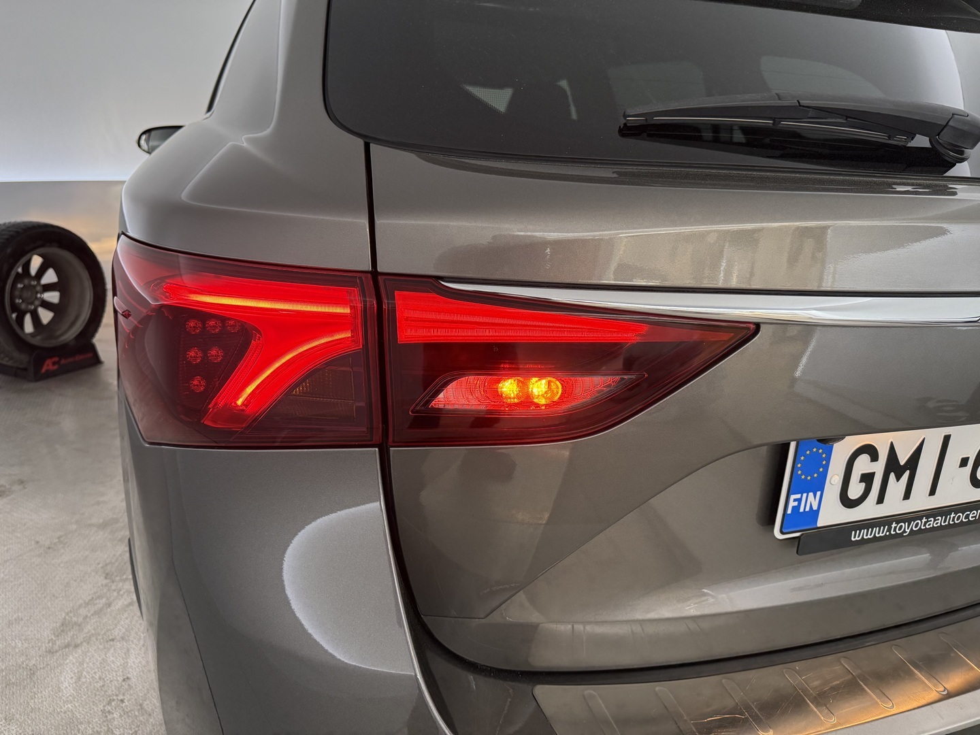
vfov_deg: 56.8
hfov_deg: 71.6
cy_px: 368
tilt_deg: -17.1
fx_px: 679
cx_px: 490
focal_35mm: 24
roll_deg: -2.0
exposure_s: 1/193
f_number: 1.78
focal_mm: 6.76
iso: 400
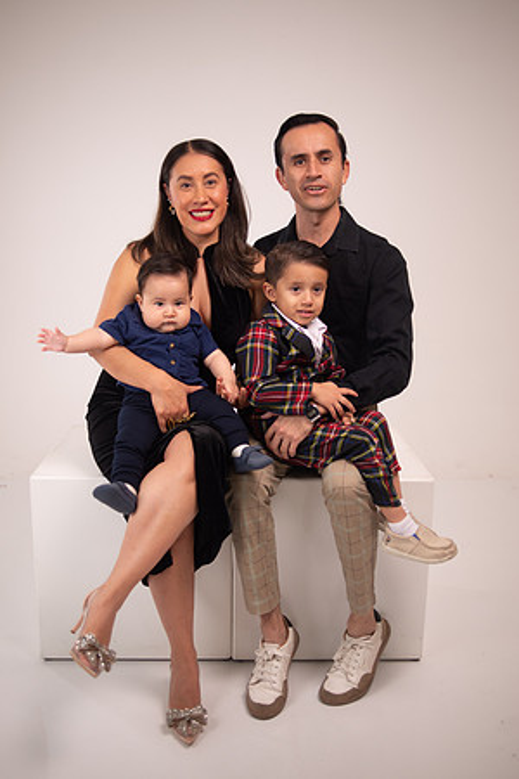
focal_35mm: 35
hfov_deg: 37.9
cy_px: 390
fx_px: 757
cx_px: 260
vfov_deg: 54.4
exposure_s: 1/400
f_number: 3.2
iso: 320
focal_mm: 35
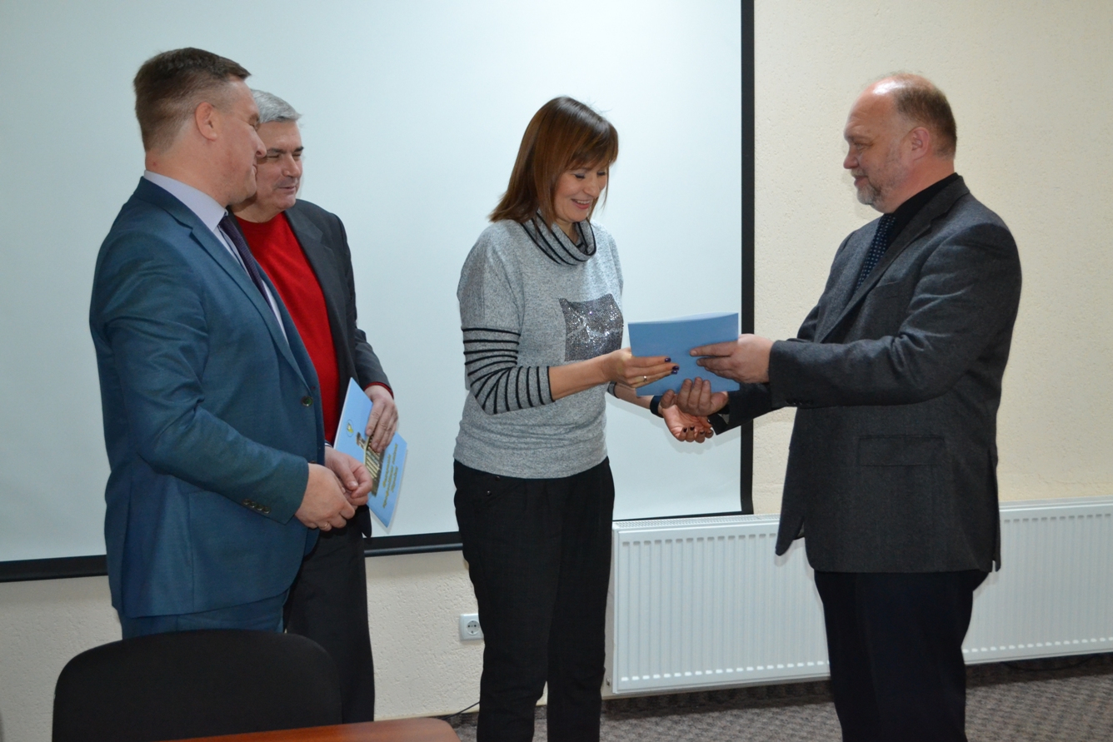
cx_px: 556
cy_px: 371
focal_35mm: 51
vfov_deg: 26.5
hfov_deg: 38.9
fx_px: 1577
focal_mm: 34
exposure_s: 1/60
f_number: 5
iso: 2200
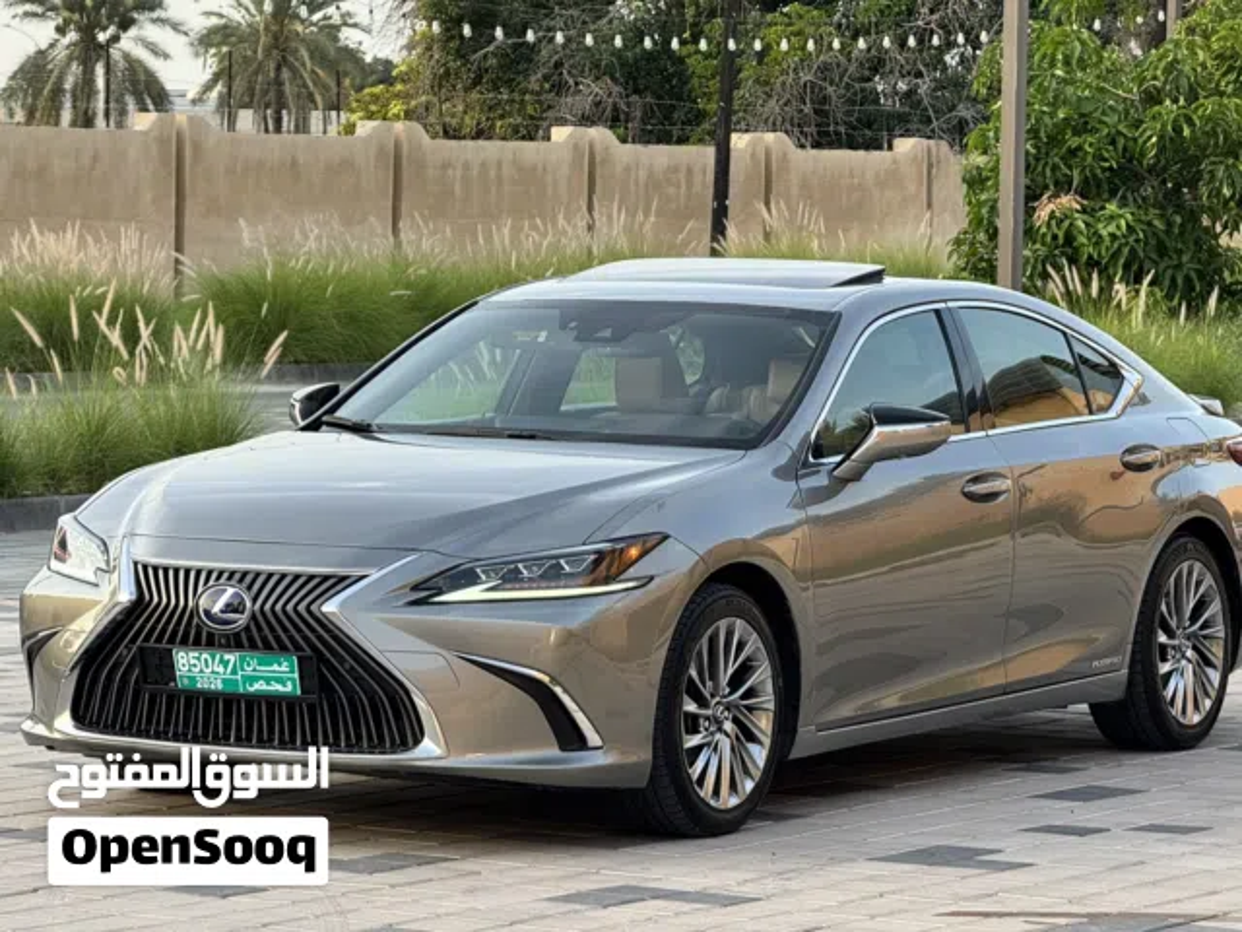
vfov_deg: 12.2
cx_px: 621
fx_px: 4341
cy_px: 466
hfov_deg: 16.3
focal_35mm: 121
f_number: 2.8
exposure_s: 1/113
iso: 50
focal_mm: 15.66
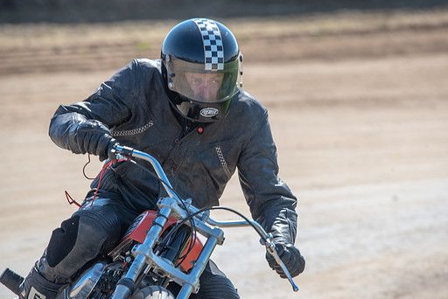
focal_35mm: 566
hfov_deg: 3.6
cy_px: 145
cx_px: 247
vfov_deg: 2.4
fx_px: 7047
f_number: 8
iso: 100
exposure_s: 1/160
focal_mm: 500
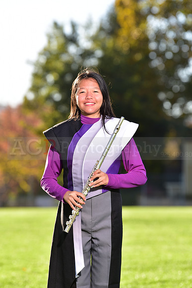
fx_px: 1599
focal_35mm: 200
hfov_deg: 6.9
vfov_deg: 10.3
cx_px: 96
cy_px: 144
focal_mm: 200
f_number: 5
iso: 80
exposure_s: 1/200
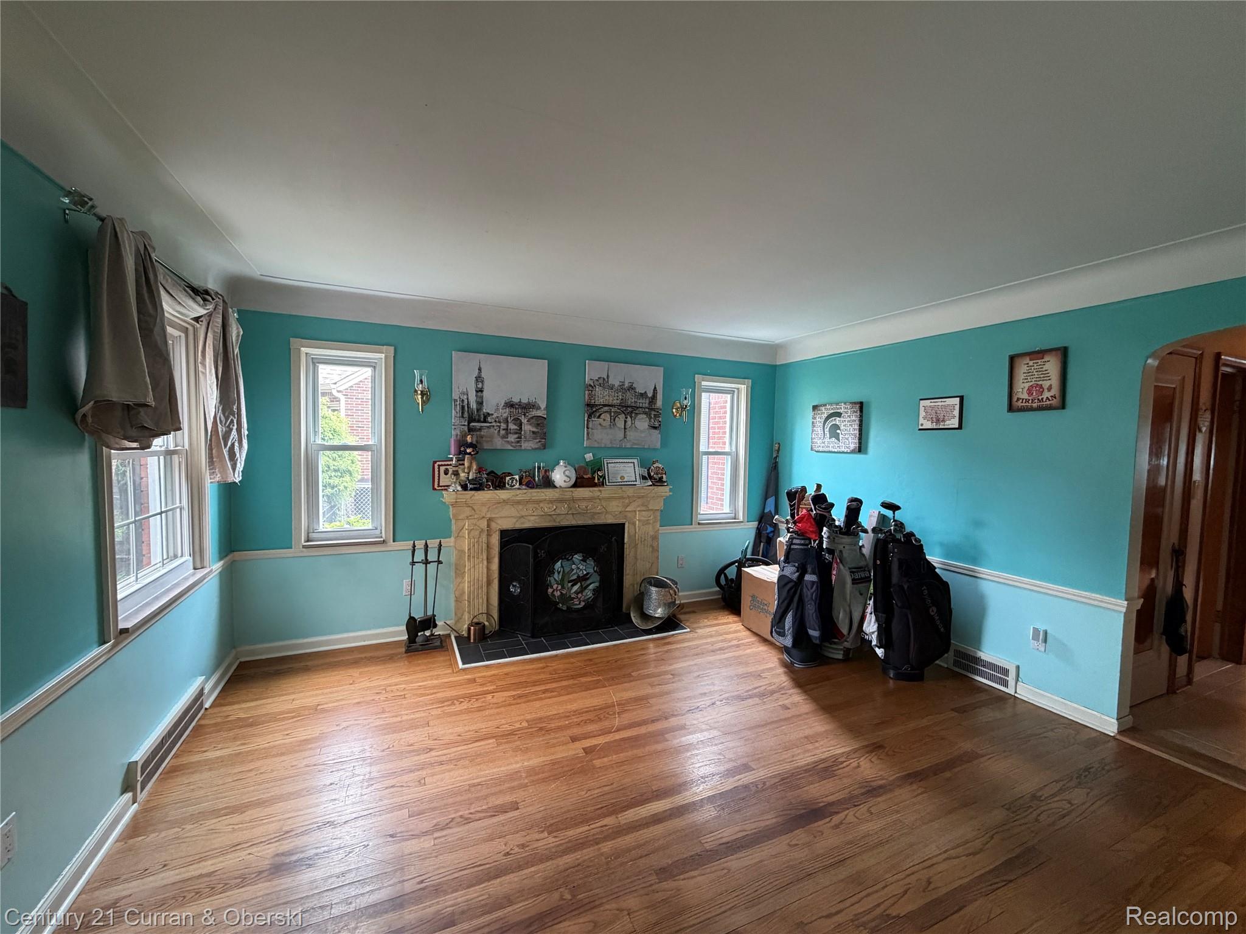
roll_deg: -1.0
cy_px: 467
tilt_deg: -2.2
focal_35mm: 14
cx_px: 623
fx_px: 504
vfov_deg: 85.7
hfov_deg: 102.1
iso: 320
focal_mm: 2.22
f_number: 2.2
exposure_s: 1/60
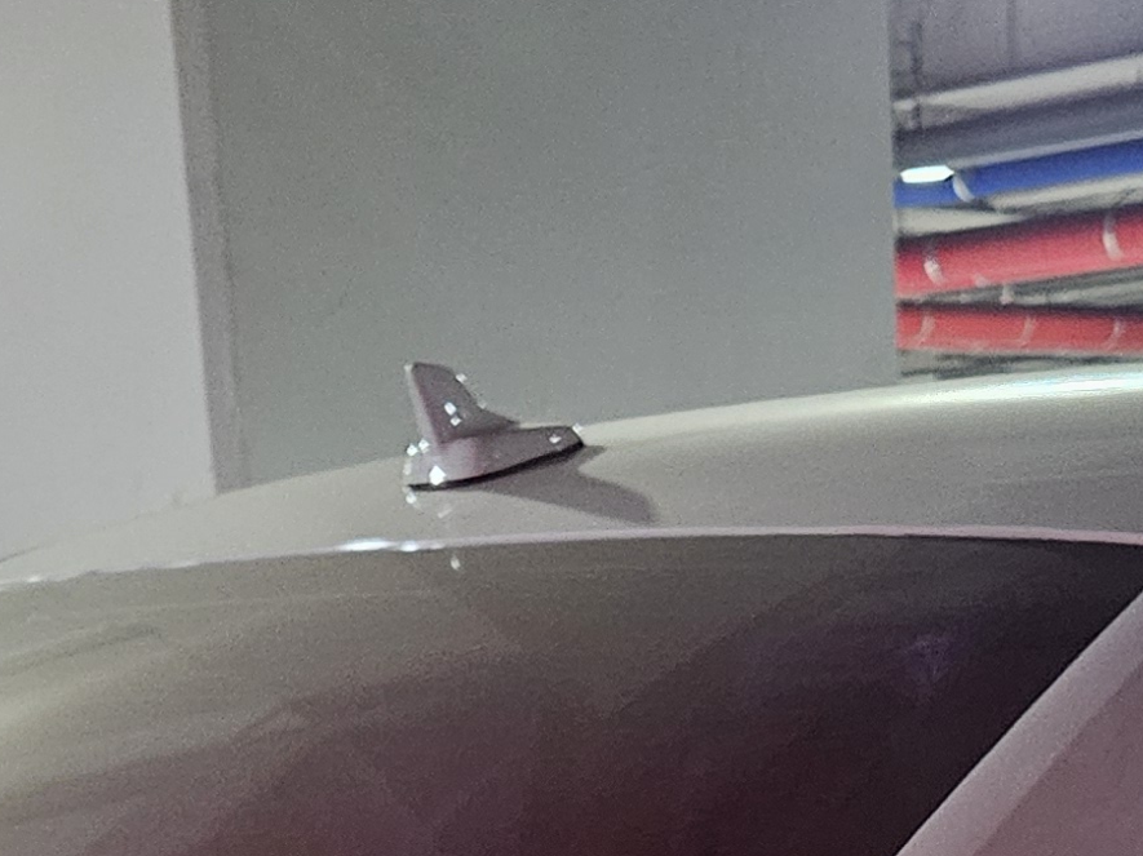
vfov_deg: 12.1
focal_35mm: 104
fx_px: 3433
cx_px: 602
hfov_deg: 18.9
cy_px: 1877
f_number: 1.8
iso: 640
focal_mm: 5.4
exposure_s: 1/30
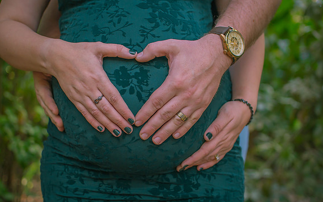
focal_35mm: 55
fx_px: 484
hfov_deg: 36.9
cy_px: 95
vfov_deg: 23.6
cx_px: 161
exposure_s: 1/250
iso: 200
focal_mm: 35
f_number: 2.5
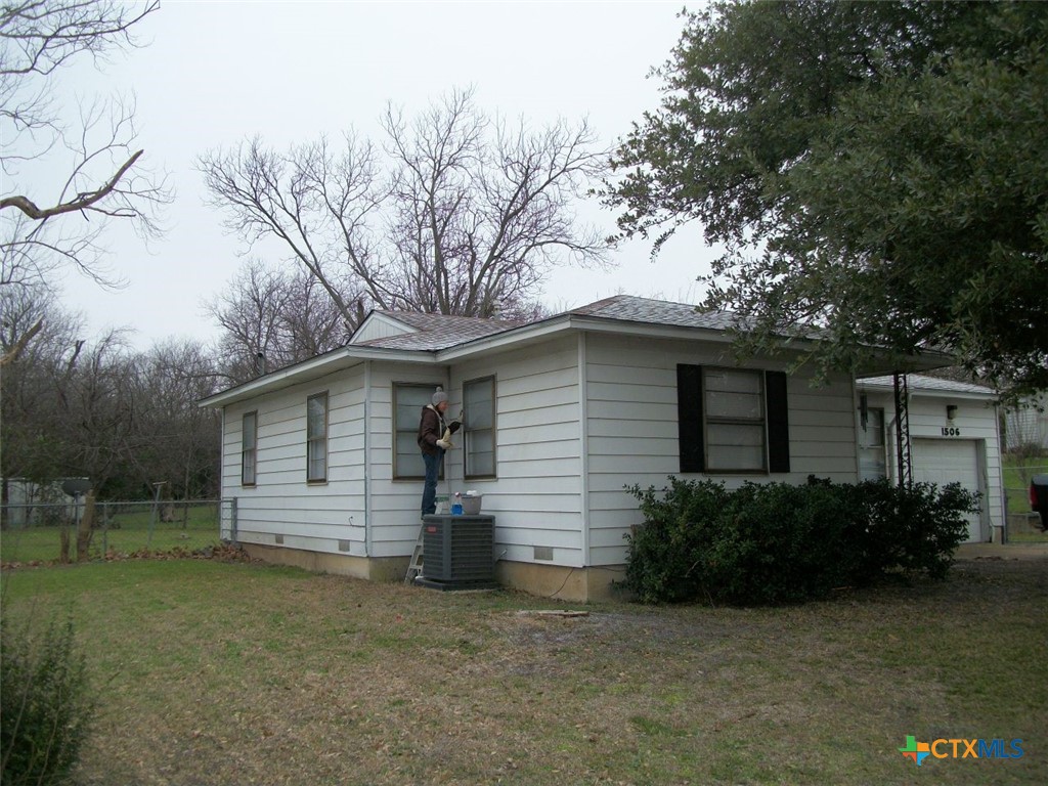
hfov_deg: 56.8
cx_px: 524
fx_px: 969
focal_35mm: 32
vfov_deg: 44.2
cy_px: 393
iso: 80
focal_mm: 5.7
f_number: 2.9
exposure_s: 1/200
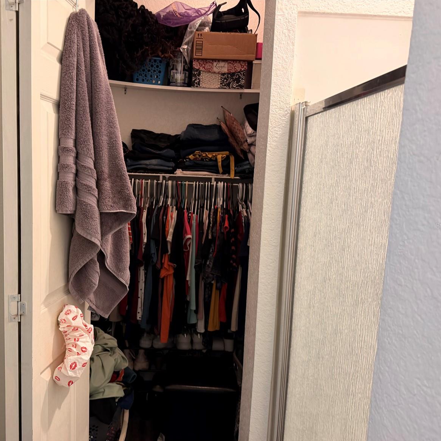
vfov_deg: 55.6
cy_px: 225
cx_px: 170
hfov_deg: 55.1
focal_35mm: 29
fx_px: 418
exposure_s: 1/60
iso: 200
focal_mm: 6.76
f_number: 1.78
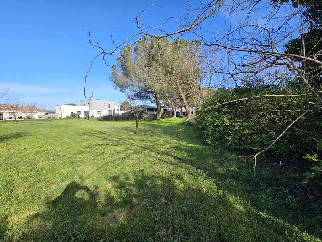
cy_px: 121
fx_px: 121
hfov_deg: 106.2
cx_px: 161
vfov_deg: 89.9
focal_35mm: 13
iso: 50
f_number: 2.2
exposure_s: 1/1176
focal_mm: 2.2
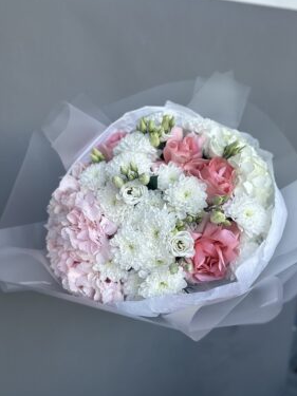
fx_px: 366
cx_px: 157
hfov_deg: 44.1
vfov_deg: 56.8
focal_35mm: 32
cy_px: 196
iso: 40
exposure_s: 1/121
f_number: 1.9
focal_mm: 2.69
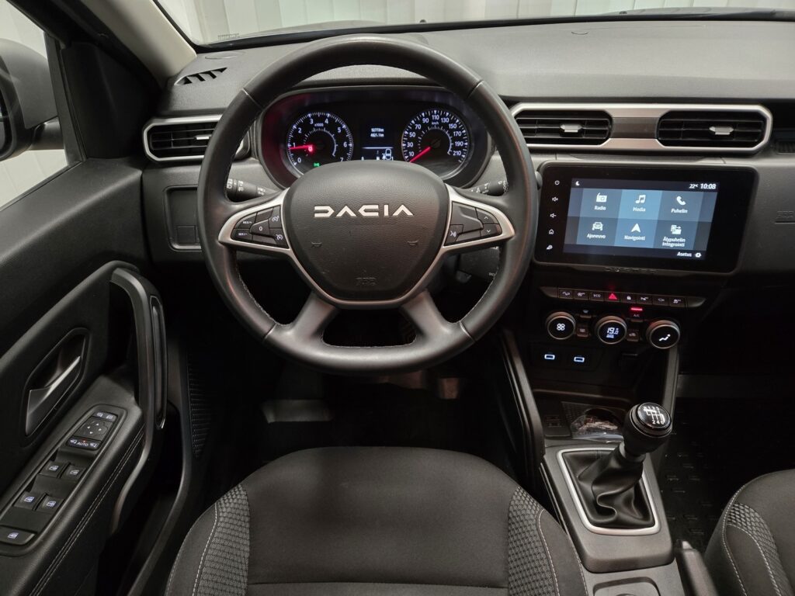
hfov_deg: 73.9
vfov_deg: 58.9
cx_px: 398
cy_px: 298
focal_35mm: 23
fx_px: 528
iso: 320
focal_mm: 5.4
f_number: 1.8
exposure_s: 1/49
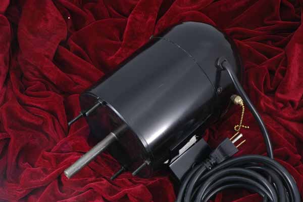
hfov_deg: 22.6
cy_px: 101
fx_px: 757
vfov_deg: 15.2
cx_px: 152
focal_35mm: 90
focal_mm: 60
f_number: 16
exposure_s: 1/10
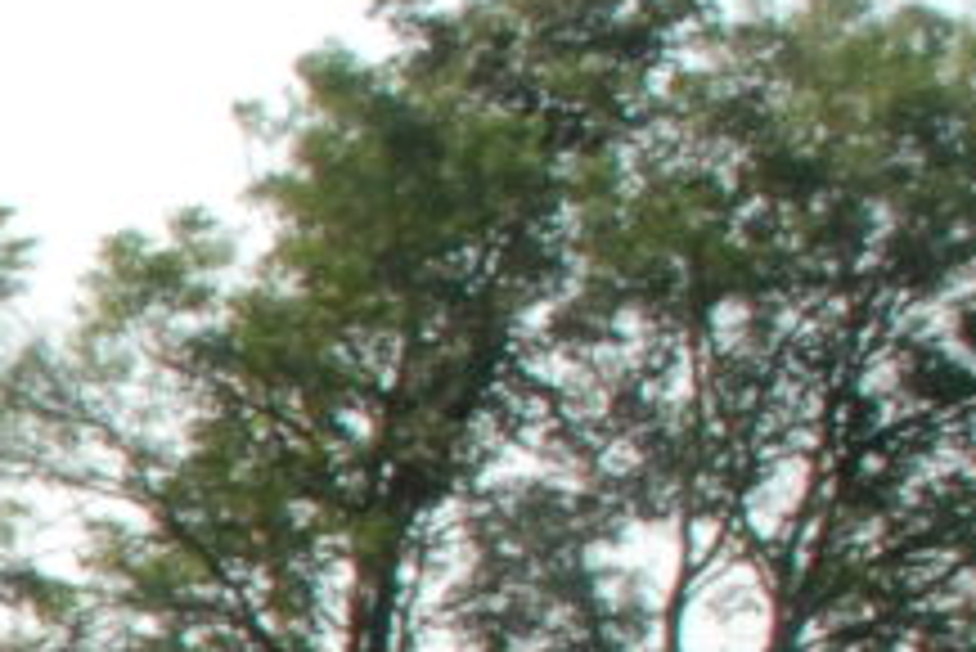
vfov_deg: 4.3
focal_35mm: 312
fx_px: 8464
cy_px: 1470
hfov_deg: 5.9
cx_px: -2525
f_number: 25
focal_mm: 28
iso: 1250
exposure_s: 1/200
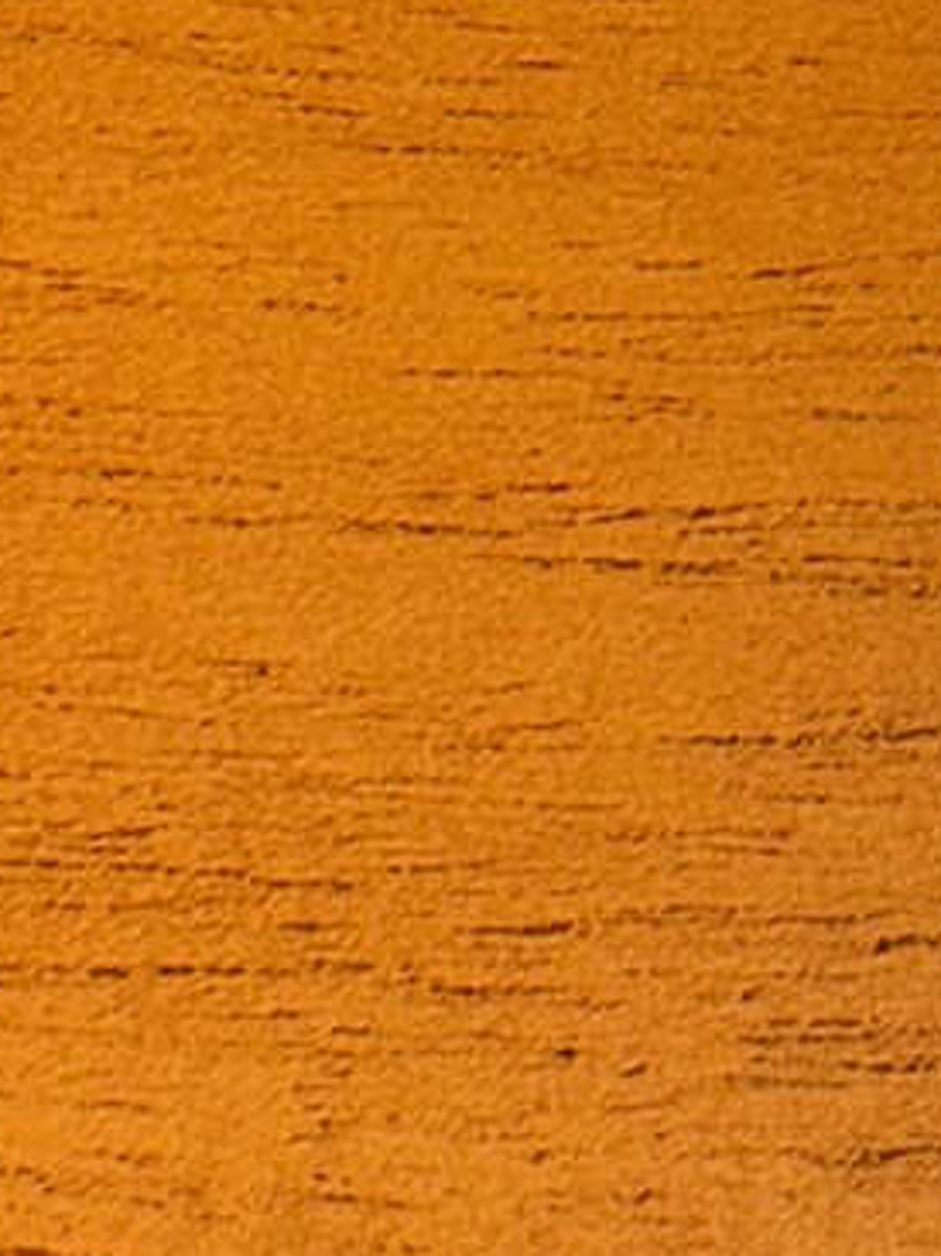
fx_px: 9719
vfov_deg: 7.3
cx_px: 1974
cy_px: -702
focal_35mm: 268
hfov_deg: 5.4
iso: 50
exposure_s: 1/58
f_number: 1.78
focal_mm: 6.86
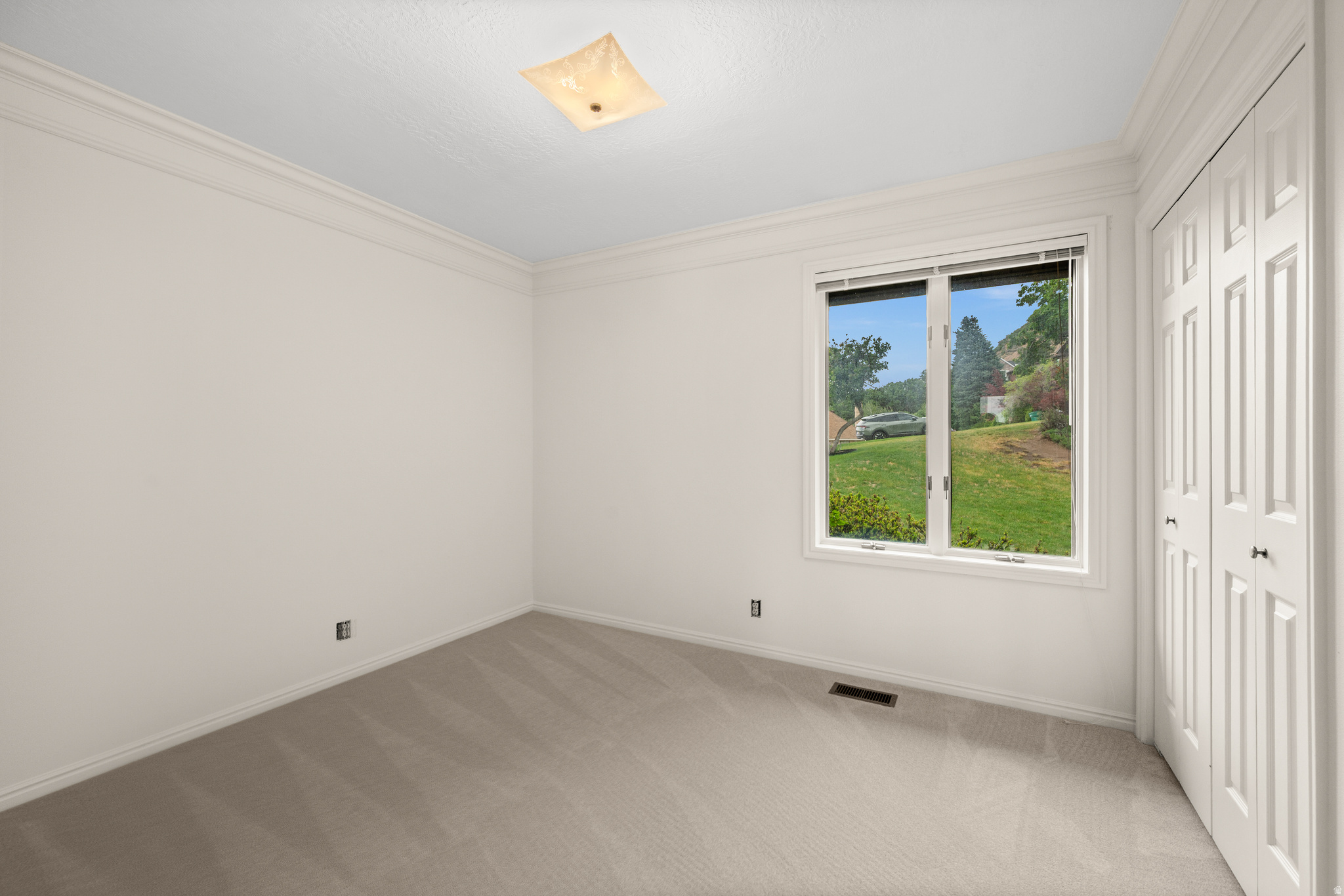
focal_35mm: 14
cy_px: 448
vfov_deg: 81.2
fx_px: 523
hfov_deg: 104.2
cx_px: 672
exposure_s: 1/20
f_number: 7.1
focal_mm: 14
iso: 400
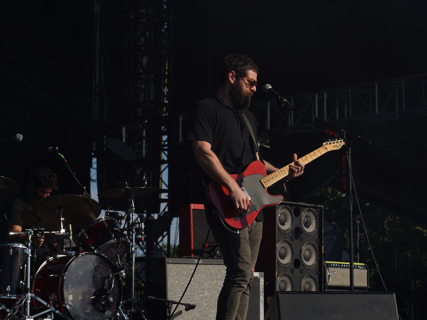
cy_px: 160
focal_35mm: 114
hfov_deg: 17.3
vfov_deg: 13.0
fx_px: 1406
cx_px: 236
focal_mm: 105
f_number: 8
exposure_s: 1/640
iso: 100
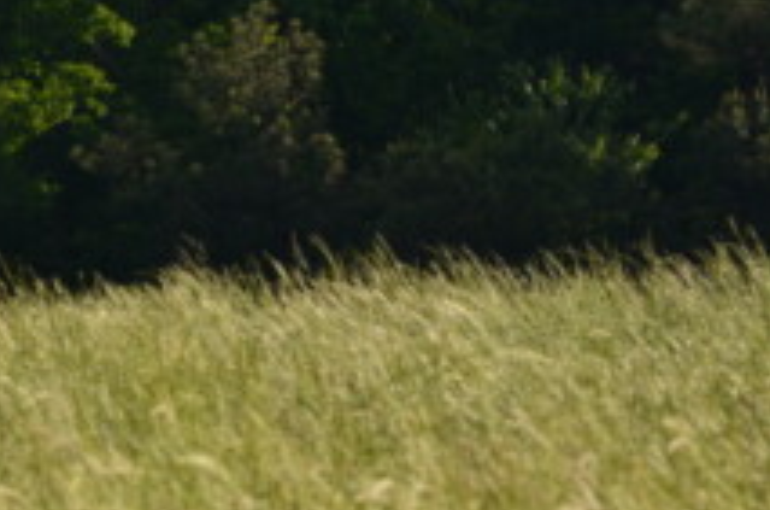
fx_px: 13616
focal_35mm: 638
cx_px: -38
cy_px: 184
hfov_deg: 3.2
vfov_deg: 2.1
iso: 160
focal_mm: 200
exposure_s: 1/125
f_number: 11
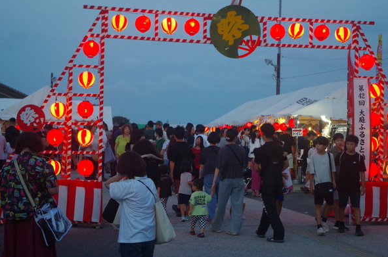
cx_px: 198
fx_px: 839
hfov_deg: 26.0
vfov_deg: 17.4
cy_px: 132
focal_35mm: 78
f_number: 5.6
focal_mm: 47.5
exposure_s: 1/60
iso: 800
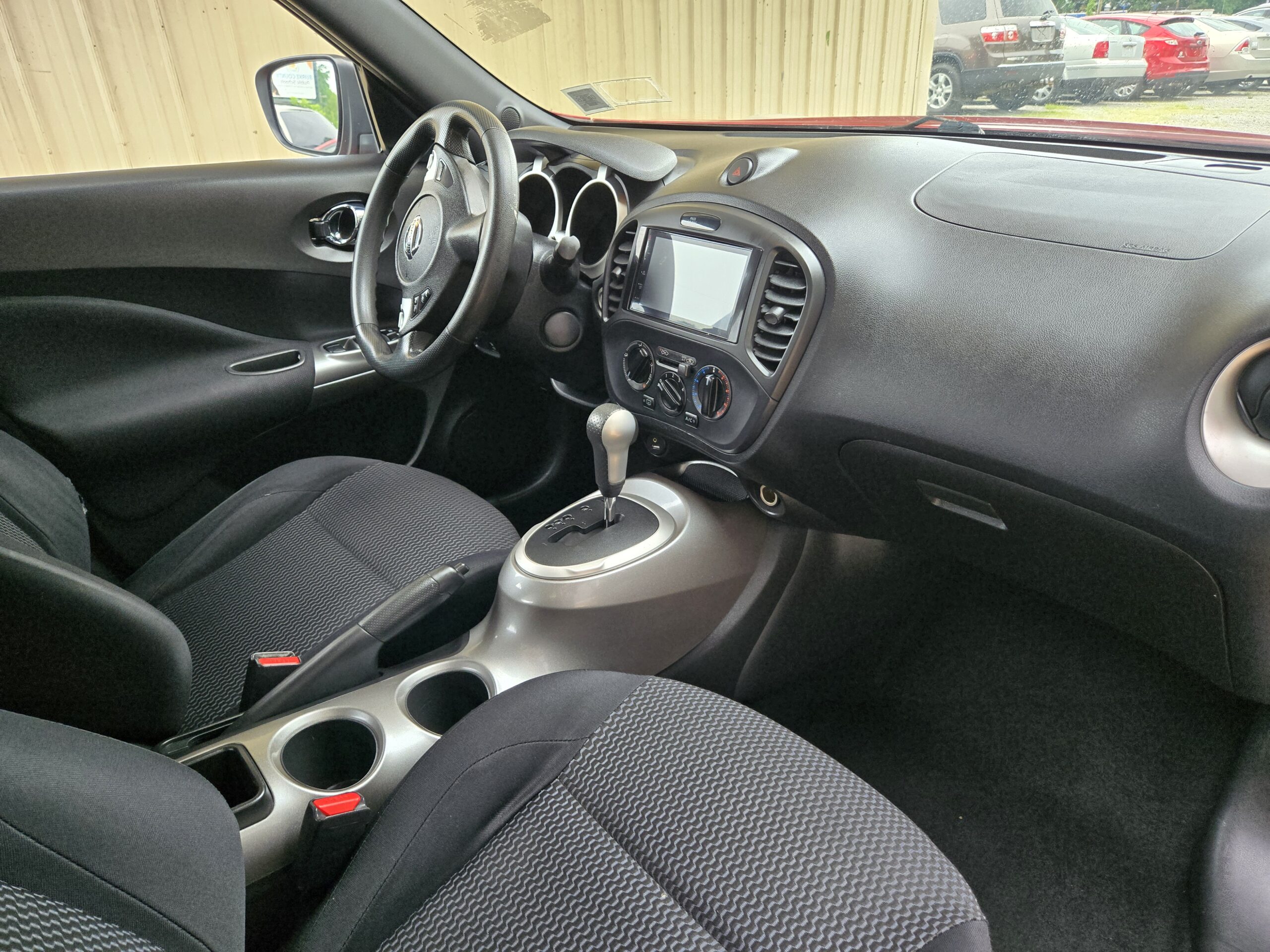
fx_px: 844
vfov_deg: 58.9
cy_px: 476
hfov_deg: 73.9
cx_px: 635
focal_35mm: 23
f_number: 1.8
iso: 125
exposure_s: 1/180
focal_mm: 5.4
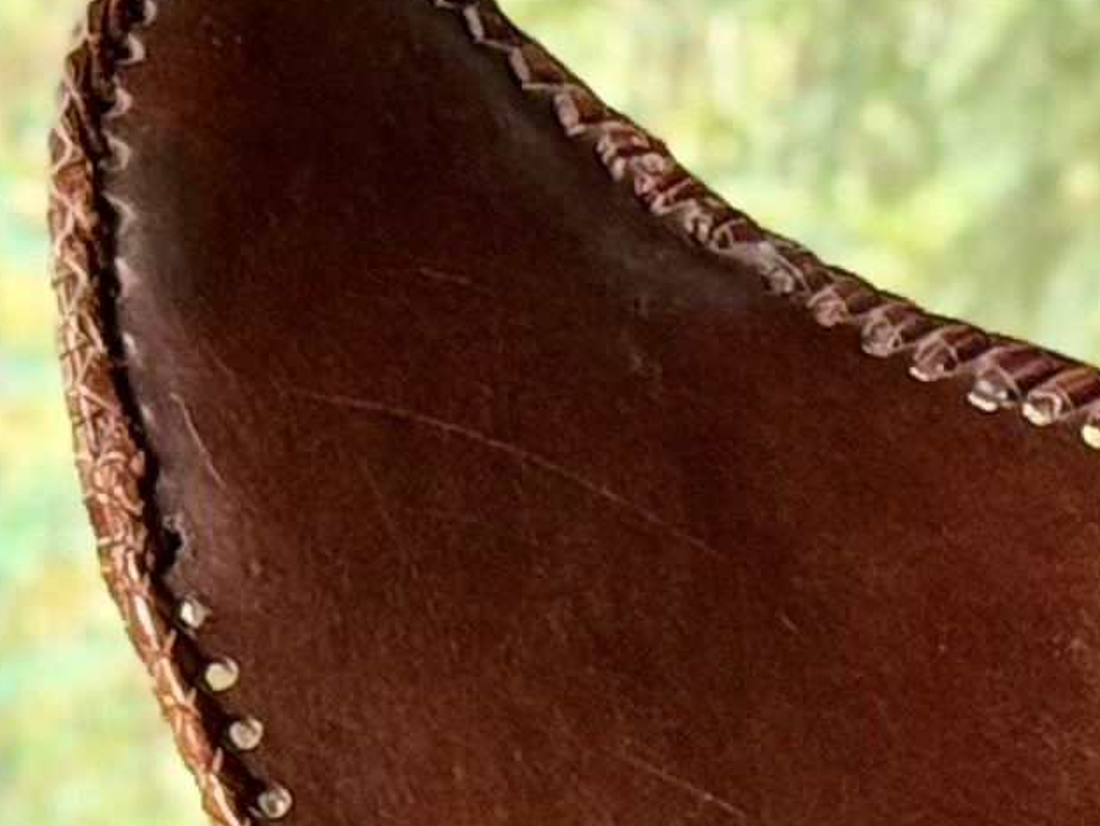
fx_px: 9823
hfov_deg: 6.3
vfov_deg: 4.8
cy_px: 1211
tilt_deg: -9.2
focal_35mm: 309
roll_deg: -0.7
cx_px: 1590
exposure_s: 1/60
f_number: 1.78
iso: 200
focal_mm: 6.76
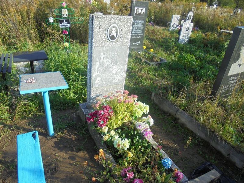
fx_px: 183
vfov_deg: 53.1
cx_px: 122
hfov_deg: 67.3
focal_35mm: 26
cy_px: 92
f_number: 3.5
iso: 100
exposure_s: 1/400
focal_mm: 4.6
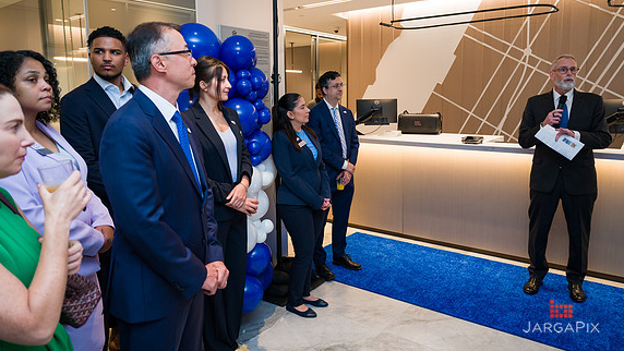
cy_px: 146
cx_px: 311
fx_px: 430
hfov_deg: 71.9
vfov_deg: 44.2
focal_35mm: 26
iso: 640
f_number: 3.5
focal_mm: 24
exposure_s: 1/200
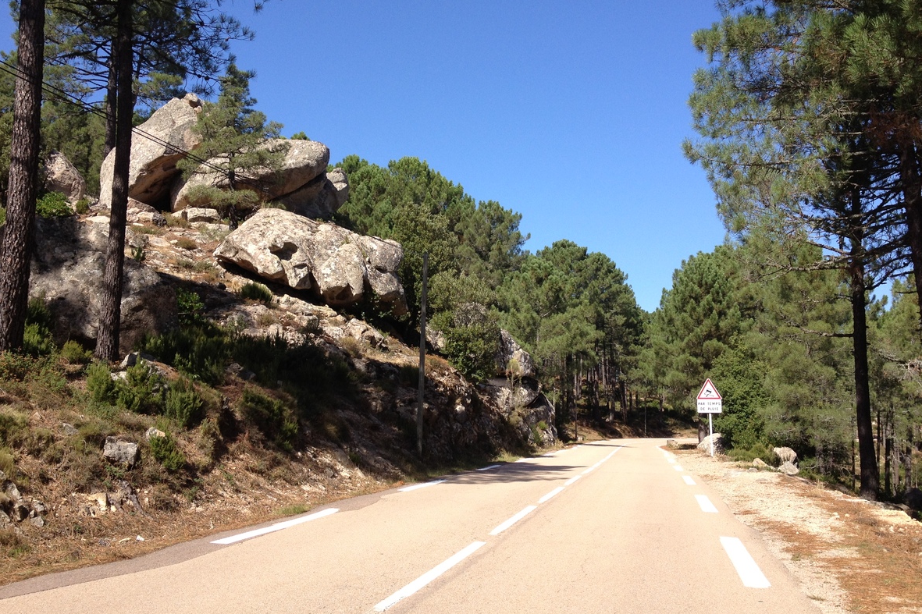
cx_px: 465
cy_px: 287
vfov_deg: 35.9
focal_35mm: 37
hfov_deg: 51.9
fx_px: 947
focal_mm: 4.28
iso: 64
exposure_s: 1/1022
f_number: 2.4
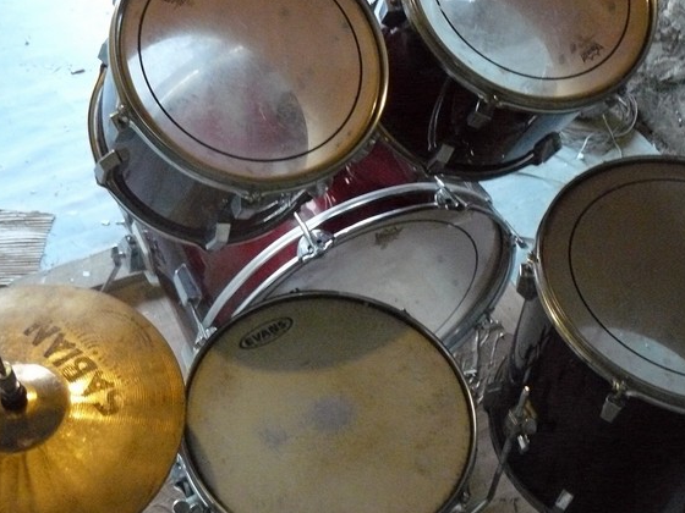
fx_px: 890
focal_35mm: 45
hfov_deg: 42.1
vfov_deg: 32.2
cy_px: 277
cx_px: 335
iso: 800
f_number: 2.8
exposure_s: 1/20
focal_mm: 6
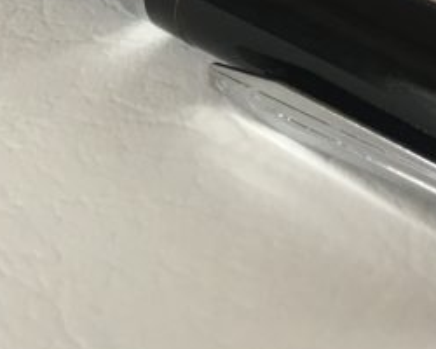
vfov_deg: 13.3
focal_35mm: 116
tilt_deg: -36.0
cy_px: 96
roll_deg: +1.5
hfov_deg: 16.3
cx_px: 9
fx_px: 1497
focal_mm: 4.15
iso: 50
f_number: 2.2
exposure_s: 1/30
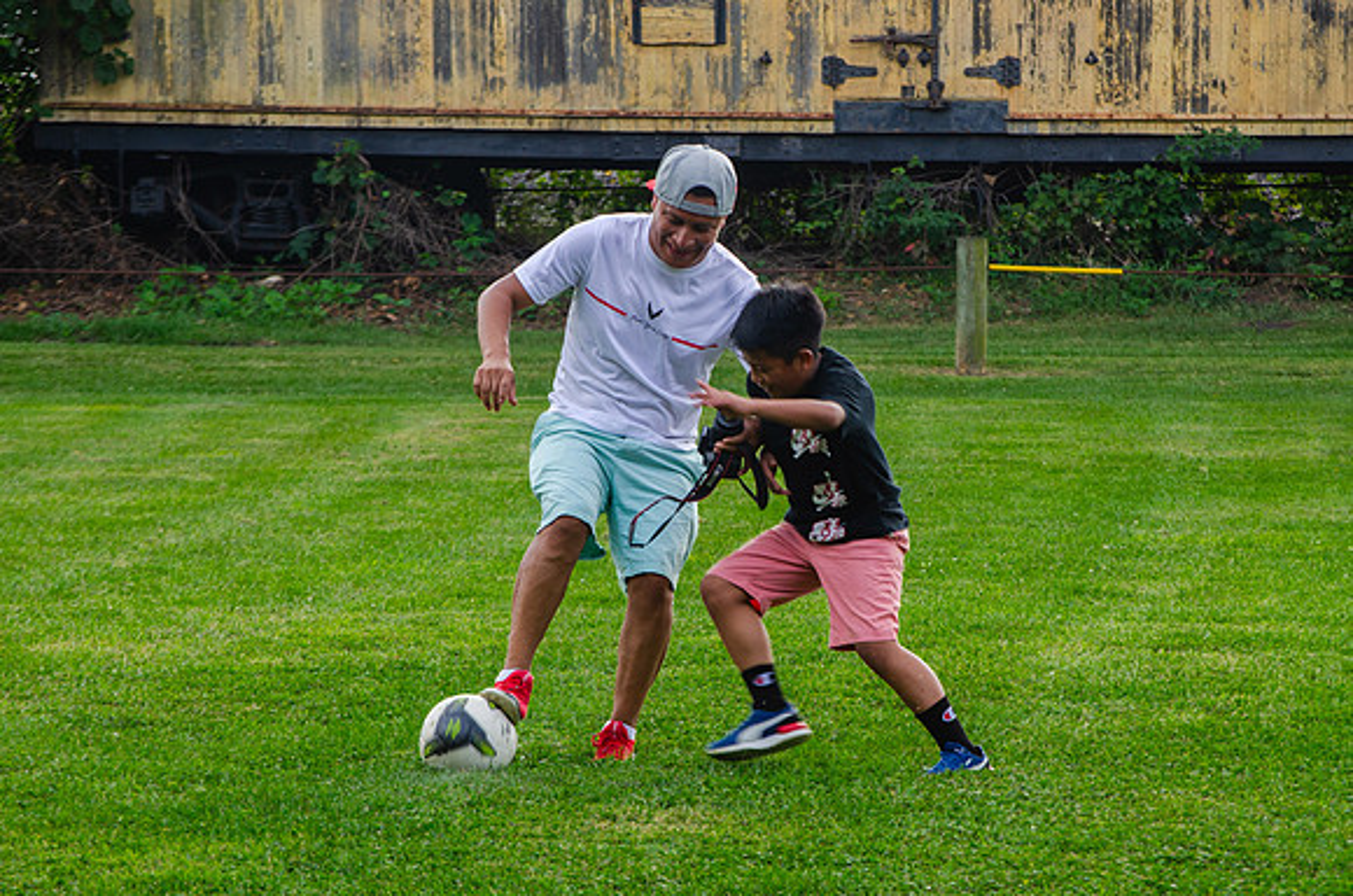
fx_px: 6526
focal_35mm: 174
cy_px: 451
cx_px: 717
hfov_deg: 11.8
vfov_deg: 7.9
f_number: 7.1
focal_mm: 105
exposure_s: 1/200
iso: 200
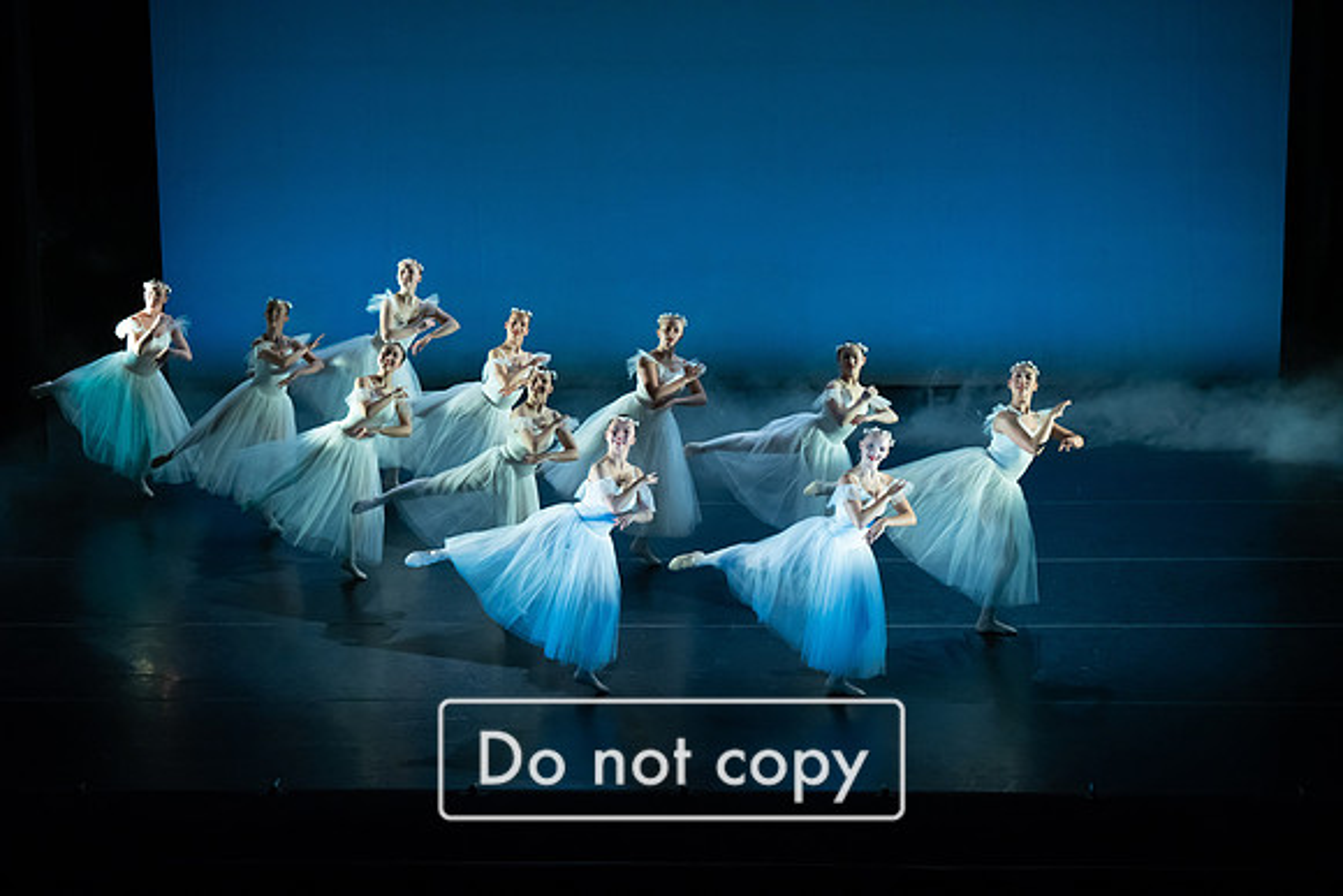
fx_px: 2873
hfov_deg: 26.3
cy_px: 448
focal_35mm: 77
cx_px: 672
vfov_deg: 17.7
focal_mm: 77
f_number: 5.6
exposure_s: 1/250
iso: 4000
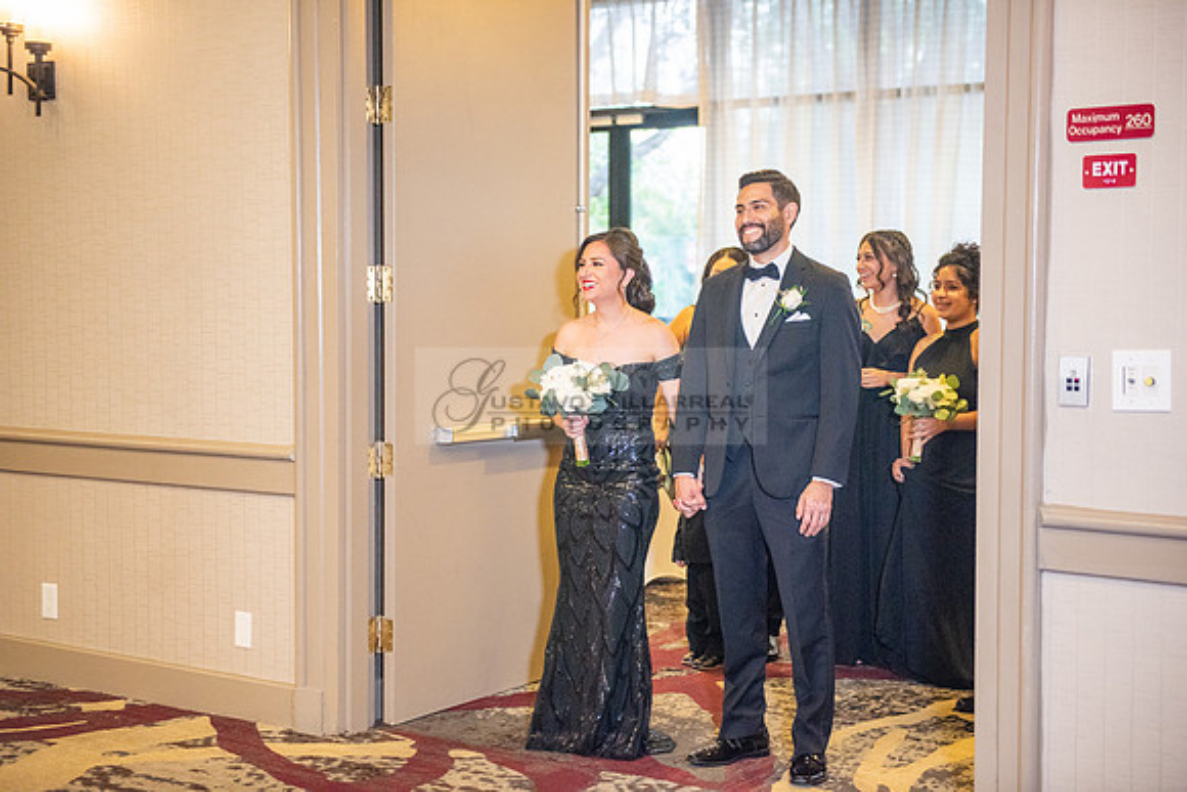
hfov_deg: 35.6
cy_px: 396
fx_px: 1847
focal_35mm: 56
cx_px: 594
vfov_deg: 24.2
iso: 1600
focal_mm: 56
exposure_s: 1/125
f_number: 2.8
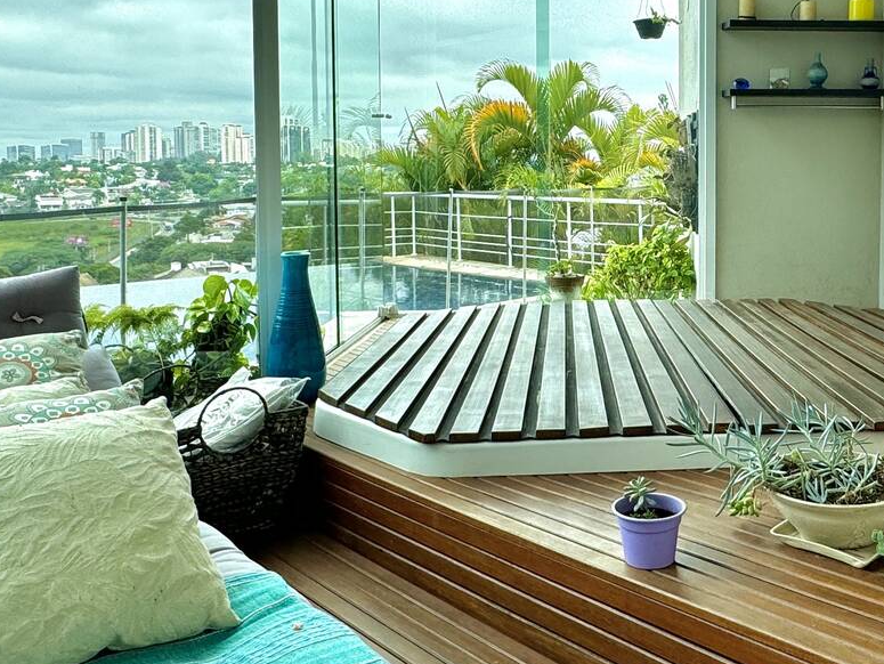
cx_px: 627
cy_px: 220
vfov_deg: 52.1
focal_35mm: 26
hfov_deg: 64.5
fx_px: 664
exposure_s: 1/713
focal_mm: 2.22
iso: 40
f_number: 2.2
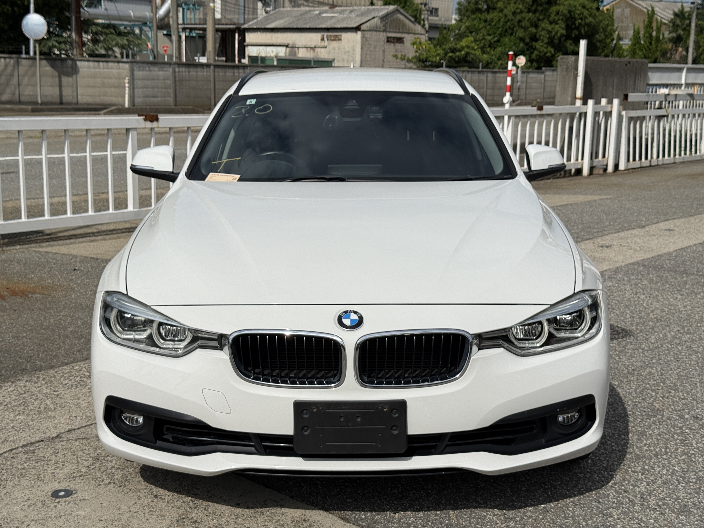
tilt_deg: -10.8
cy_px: 264
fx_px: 976
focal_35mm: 48
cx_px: 352
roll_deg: -1.5
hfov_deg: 39.7
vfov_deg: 30.3
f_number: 1.78
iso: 50
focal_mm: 6.76
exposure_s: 1/13333
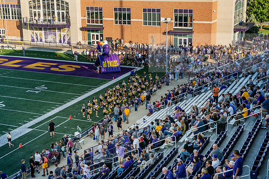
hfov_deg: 32.4
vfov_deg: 21.9
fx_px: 463
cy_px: 90
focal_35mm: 62
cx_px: 134
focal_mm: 62
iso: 320
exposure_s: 1/500
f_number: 5.6
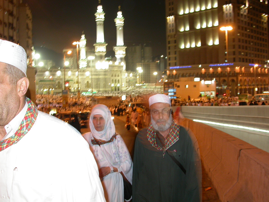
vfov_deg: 37.7
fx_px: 295
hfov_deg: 49.0
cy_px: 101
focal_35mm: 38
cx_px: 134
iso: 100
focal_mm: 7.85
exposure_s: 1/6.2
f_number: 2.6
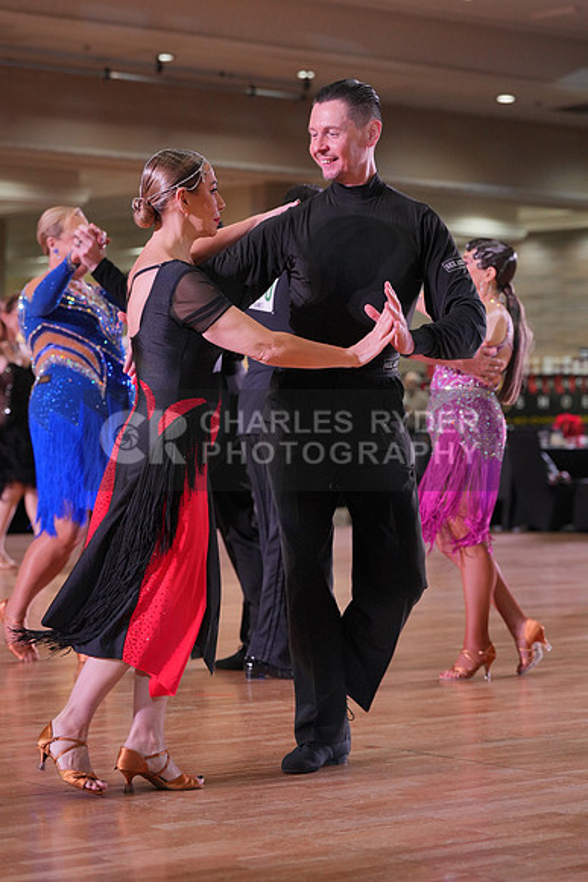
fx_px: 2301
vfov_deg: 21.7
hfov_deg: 14.6
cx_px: 294
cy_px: 441
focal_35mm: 94
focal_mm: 94
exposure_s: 1/500
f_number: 4
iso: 2000
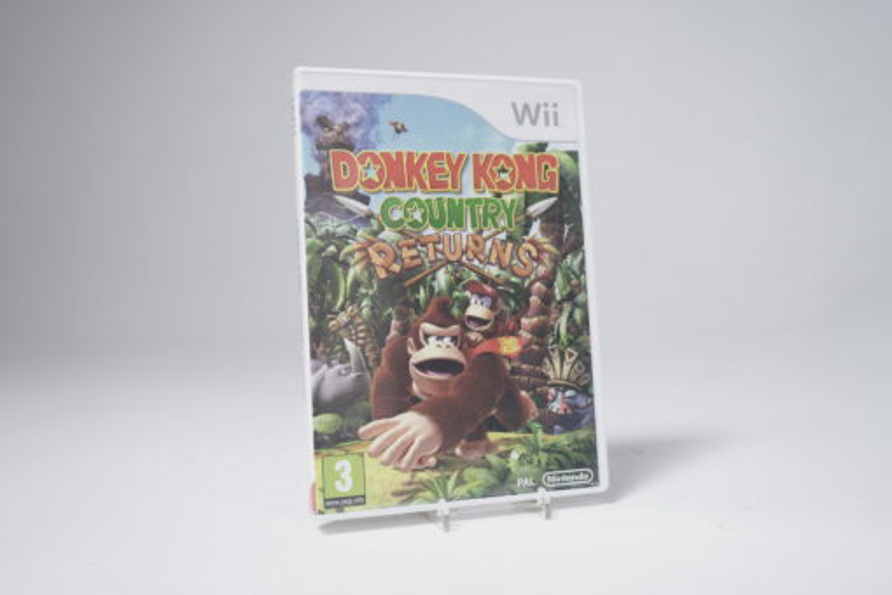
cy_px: 298
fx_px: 892
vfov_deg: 36.9
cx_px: 446
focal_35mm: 36
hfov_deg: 53.1
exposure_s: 1/4
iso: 125
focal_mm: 36
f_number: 5.6
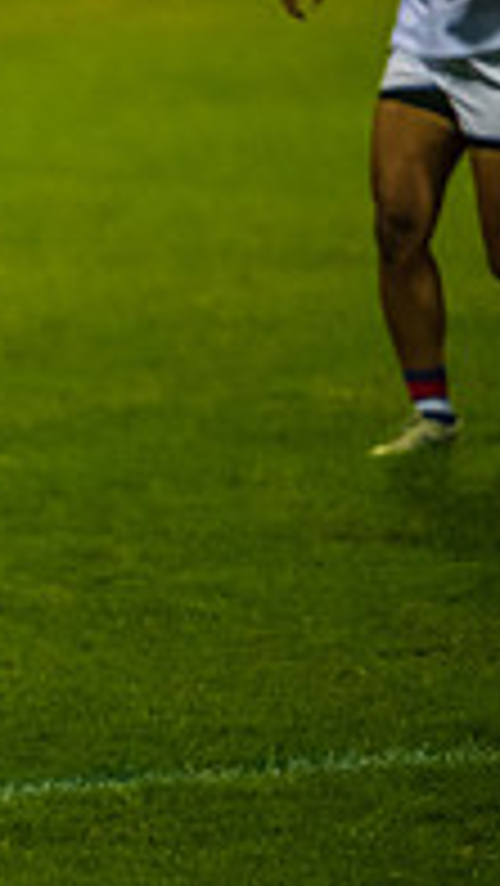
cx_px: -874
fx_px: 16384
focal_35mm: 696
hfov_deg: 1.7
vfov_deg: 3.1
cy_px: 428
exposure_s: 1/1000
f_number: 2.8
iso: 3200
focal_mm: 200
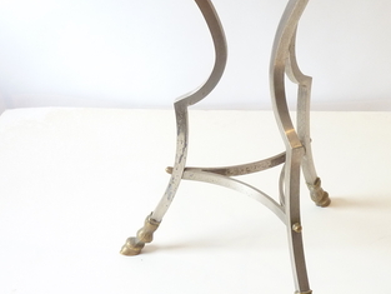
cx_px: 265
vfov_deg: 21.9
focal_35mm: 67
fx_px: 757
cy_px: 98
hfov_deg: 28.7
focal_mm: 5.7
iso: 250
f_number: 3.5
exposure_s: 1/30
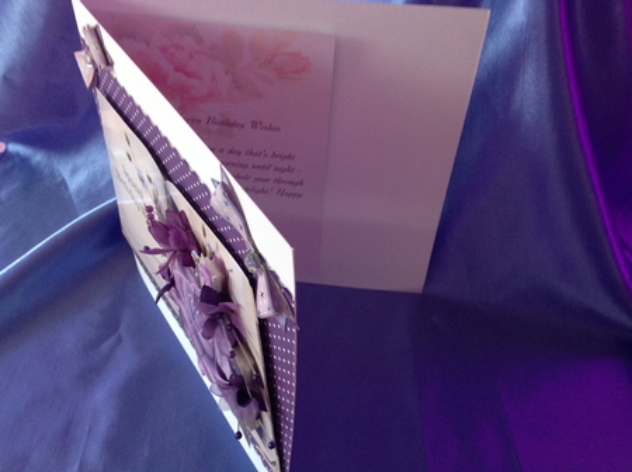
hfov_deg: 52.7
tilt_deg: -46.4
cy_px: 236
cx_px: 316
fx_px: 638
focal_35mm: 35
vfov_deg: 40.6
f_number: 2.4
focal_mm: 4.28
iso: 160
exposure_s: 1/15
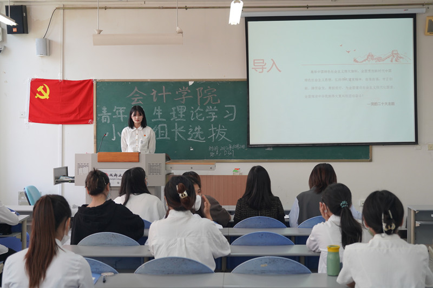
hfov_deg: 38.2
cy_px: 144
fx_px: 625
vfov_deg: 26.0
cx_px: 216
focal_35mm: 52
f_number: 5.6
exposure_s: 1/160
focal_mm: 52
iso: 1250
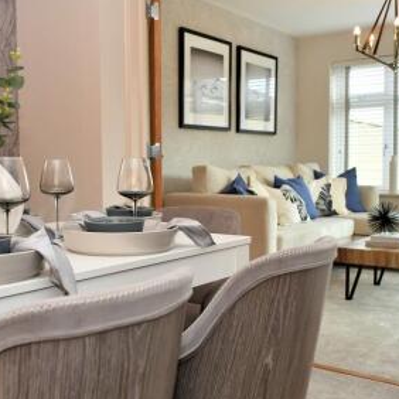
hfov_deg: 38.8
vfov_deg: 39.2
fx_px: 561
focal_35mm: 43
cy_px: 199
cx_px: 141
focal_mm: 20
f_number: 4
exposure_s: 1/60
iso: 100
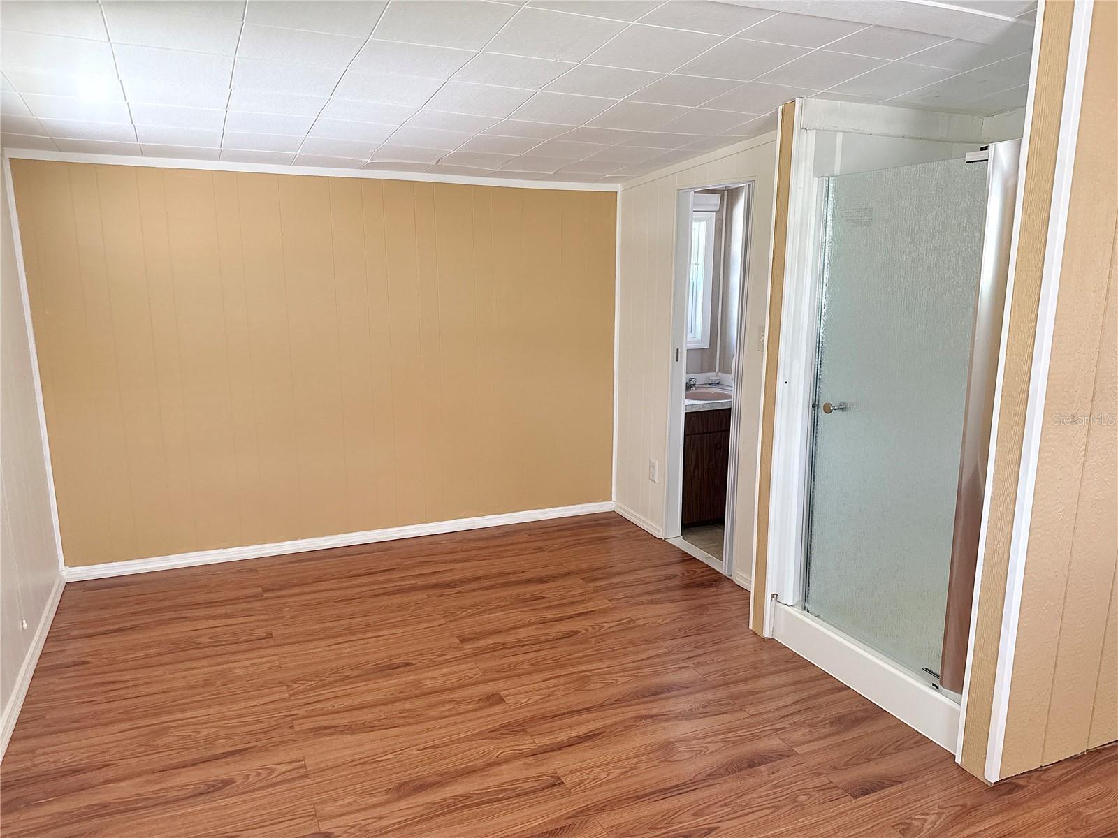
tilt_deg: -12.1
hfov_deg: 71.6
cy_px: 419
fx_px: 775
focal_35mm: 24
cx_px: 559
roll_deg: +0.0
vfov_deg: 56.8
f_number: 1.78
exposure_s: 1/103
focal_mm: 6.76
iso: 200
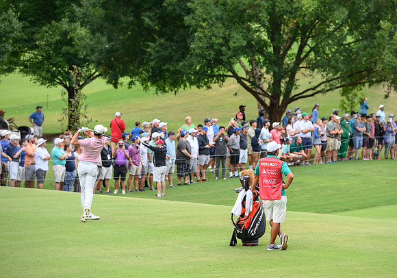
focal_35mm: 198
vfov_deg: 7.2
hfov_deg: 10.2
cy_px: 148
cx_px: 222
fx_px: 2222
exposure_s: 1/250
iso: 800
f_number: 5
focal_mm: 180
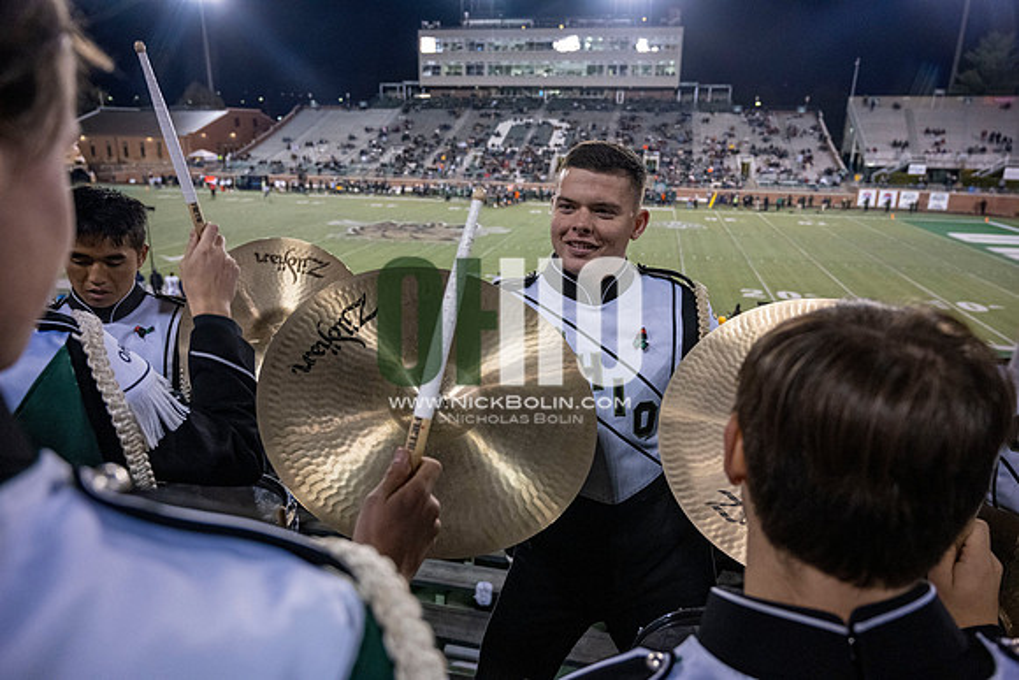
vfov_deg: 53.2
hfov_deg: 73.7
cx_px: 510
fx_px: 679
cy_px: 340
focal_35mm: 24
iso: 3200
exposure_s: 1/500
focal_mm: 24
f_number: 4
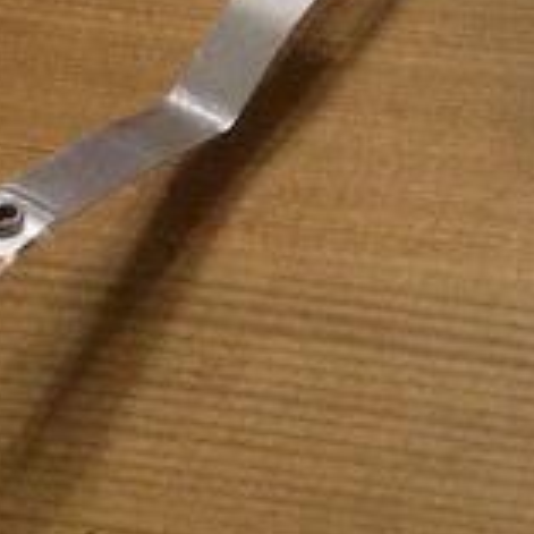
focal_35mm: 175
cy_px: 357
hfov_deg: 9.3
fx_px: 3054
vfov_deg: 10.0
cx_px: 1129
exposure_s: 1/33
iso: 125
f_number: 2.4
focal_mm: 3.3
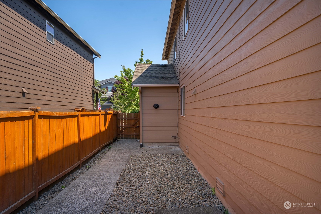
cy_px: 107
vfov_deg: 53.1
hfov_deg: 73.7
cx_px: 160
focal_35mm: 24
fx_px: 214
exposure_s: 1/160
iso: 125
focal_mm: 24
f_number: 7.1
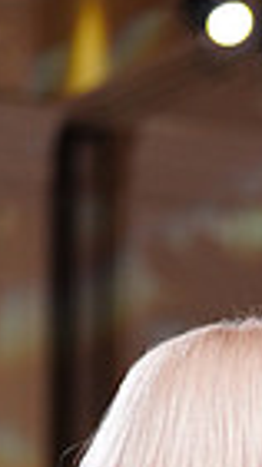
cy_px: 815
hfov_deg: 4.0
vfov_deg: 7.0
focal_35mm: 301
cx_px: 536
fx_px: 3729
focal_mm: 70
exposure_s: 1/400
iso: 1600
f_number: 2.8
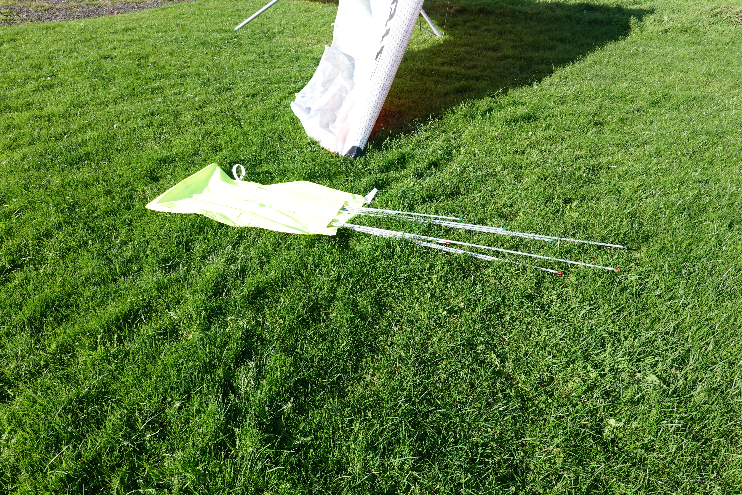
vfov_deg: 53.1
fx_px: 495
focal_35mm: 24
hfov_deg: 73.7
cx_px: 371
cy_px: 248
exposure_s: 1/250
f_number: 5.6
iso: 125
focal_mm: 9
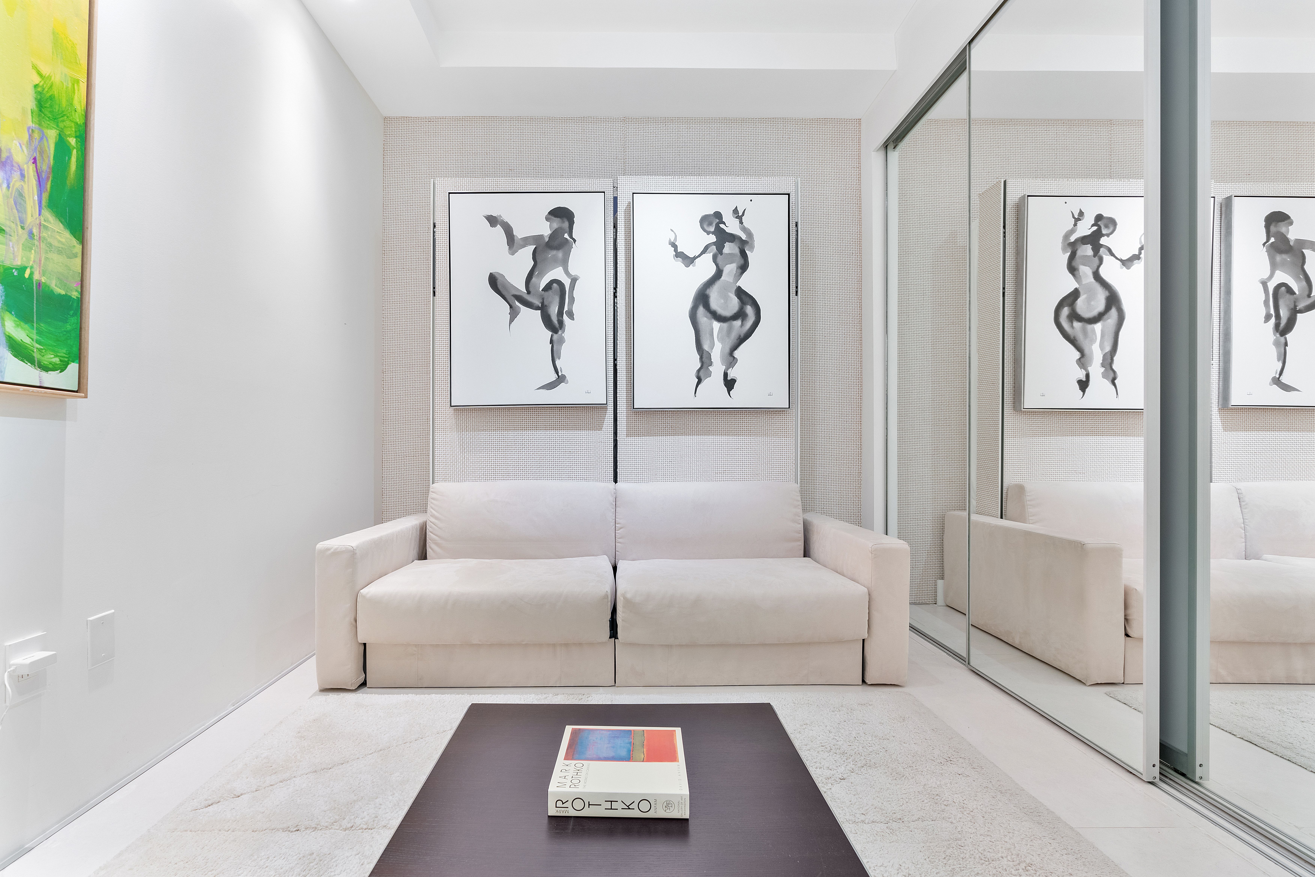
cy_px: 438
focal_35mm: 16
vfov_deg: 73.7
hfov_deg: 96.7
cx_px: 658
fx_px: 584
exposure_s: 1/10
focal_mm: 16
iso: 640
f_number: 8
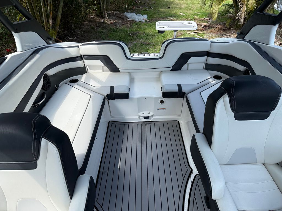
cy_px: 106
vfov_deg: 56.8
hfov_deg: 71.6
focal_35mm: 24
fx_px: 196
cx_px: 141
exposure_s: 1/1585
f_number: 1.78
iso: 80
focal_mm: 6.76
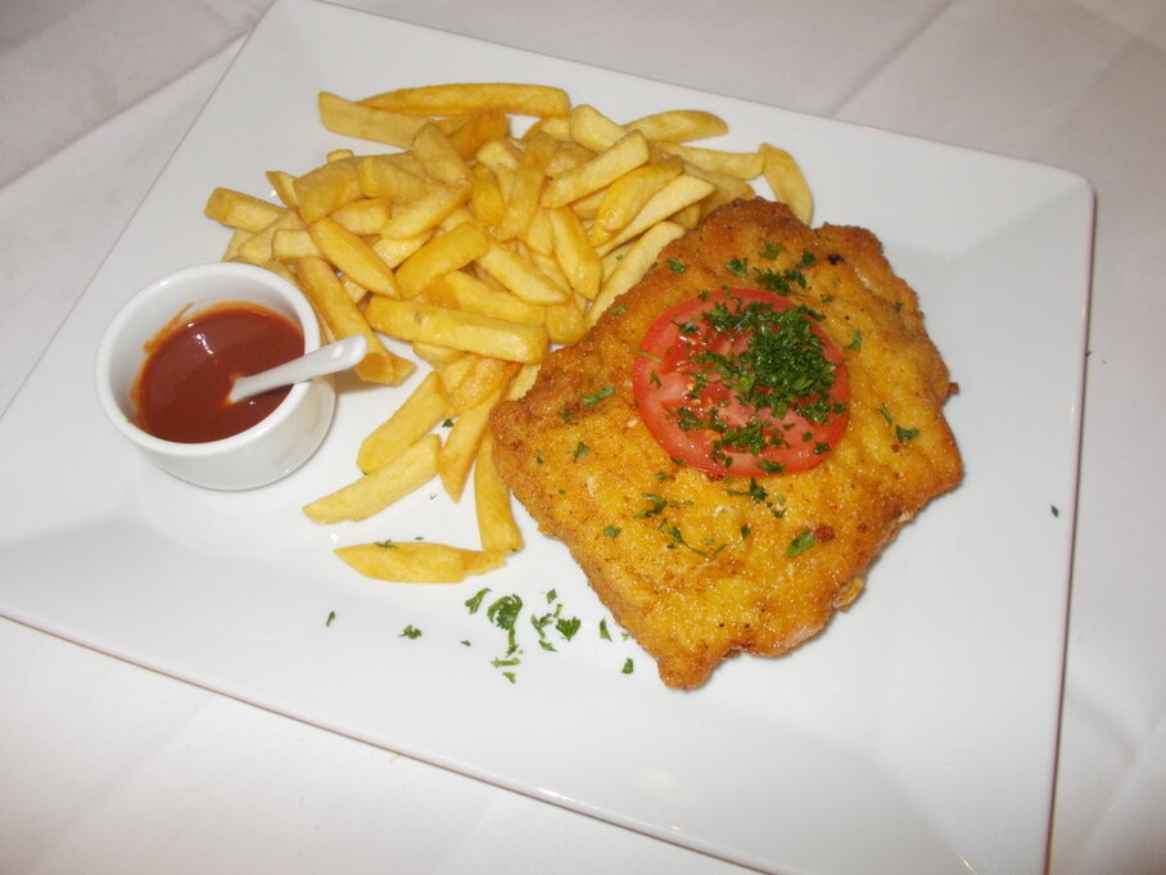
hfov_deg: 67.3
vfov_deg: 53.1
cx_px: 583
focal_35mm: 26
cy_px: 438
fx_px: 876
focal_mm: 4.6
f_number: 3.2
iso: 200
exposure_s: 1/25
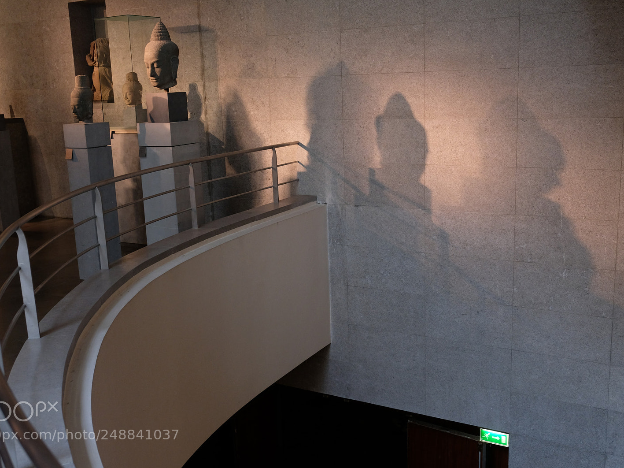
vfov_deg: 37.7
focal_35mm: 38
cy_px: 234
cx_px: 301
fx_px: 685
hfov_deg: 49.0
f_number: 4
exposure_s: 1/60
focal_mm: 23.4
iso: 1250
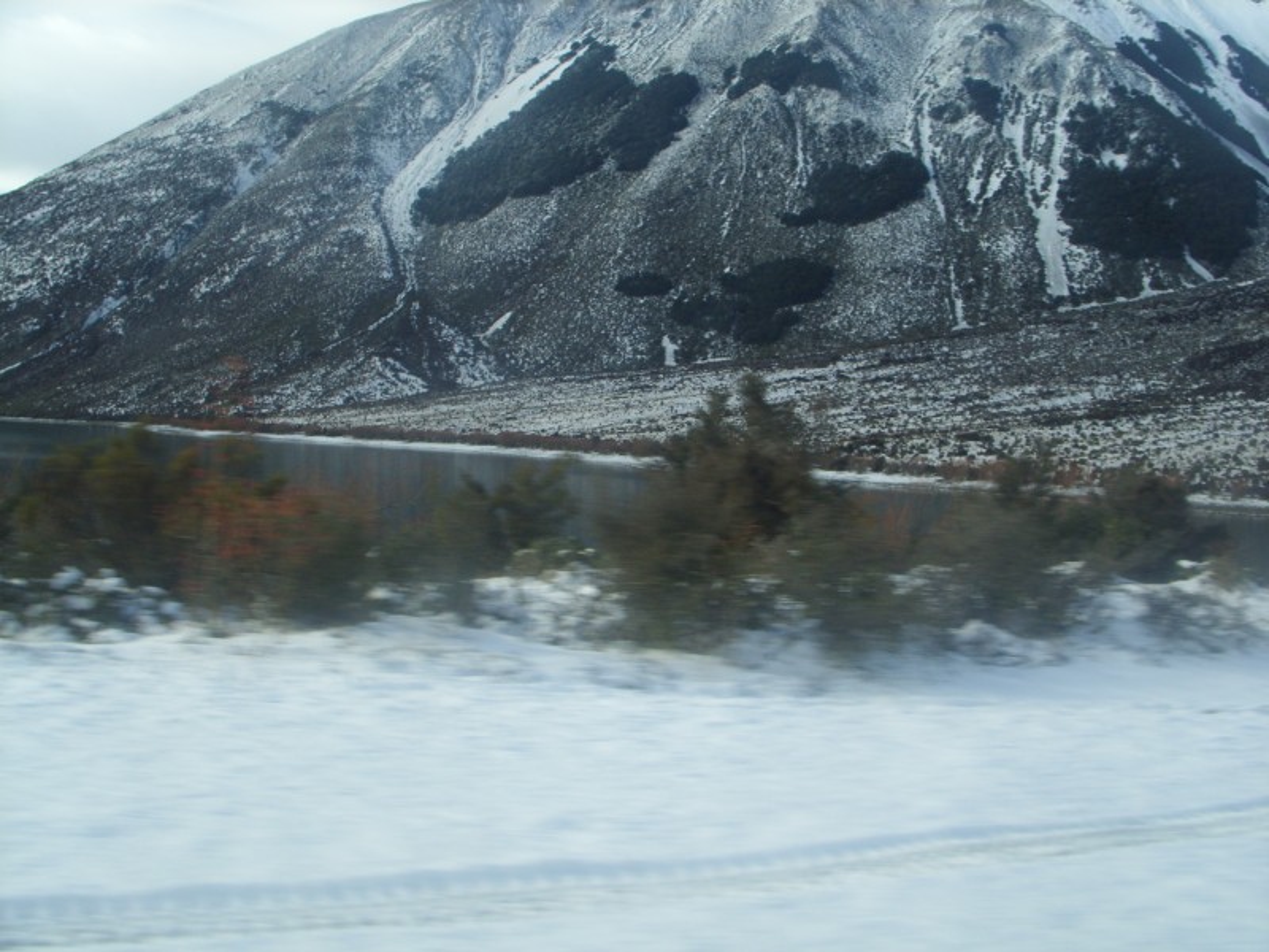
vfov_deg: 37.7
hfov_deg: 49.0
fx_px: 1393
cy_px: 476
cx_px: 634
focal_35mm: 38
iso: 50
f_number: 5.7
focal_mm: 7.8
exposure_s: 1/209
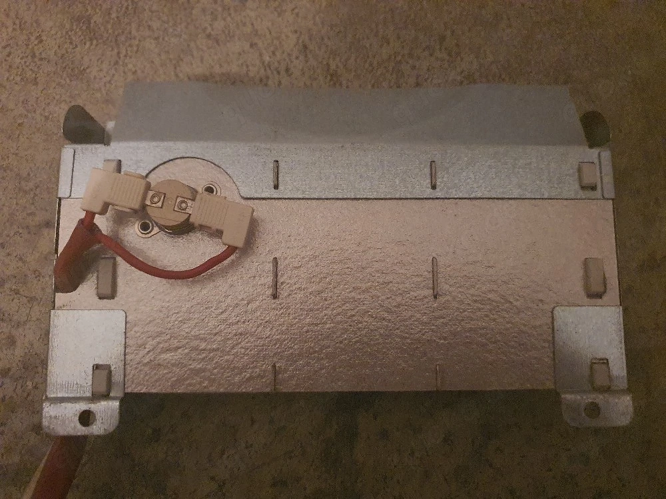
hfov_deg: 67.3
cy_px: 250
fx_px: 500
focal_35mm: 26
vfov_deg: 53.1
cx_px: 333
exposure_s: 1/25
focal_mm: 4.3
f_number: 1.5
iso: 500
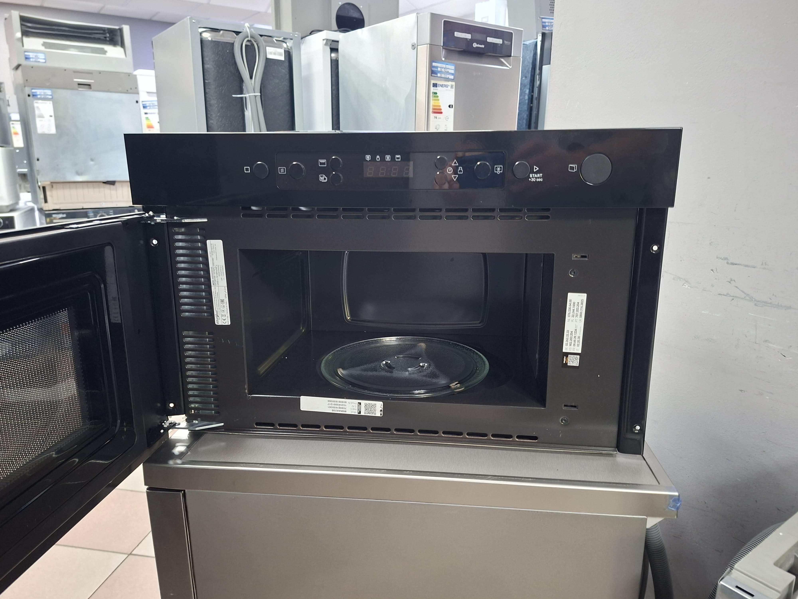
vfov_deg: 58.9
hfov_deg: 73.9
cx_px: 399
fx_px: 530
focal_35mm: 23
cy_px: 300
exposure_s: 1/25
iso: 320
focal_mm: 5.54
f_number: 1.8
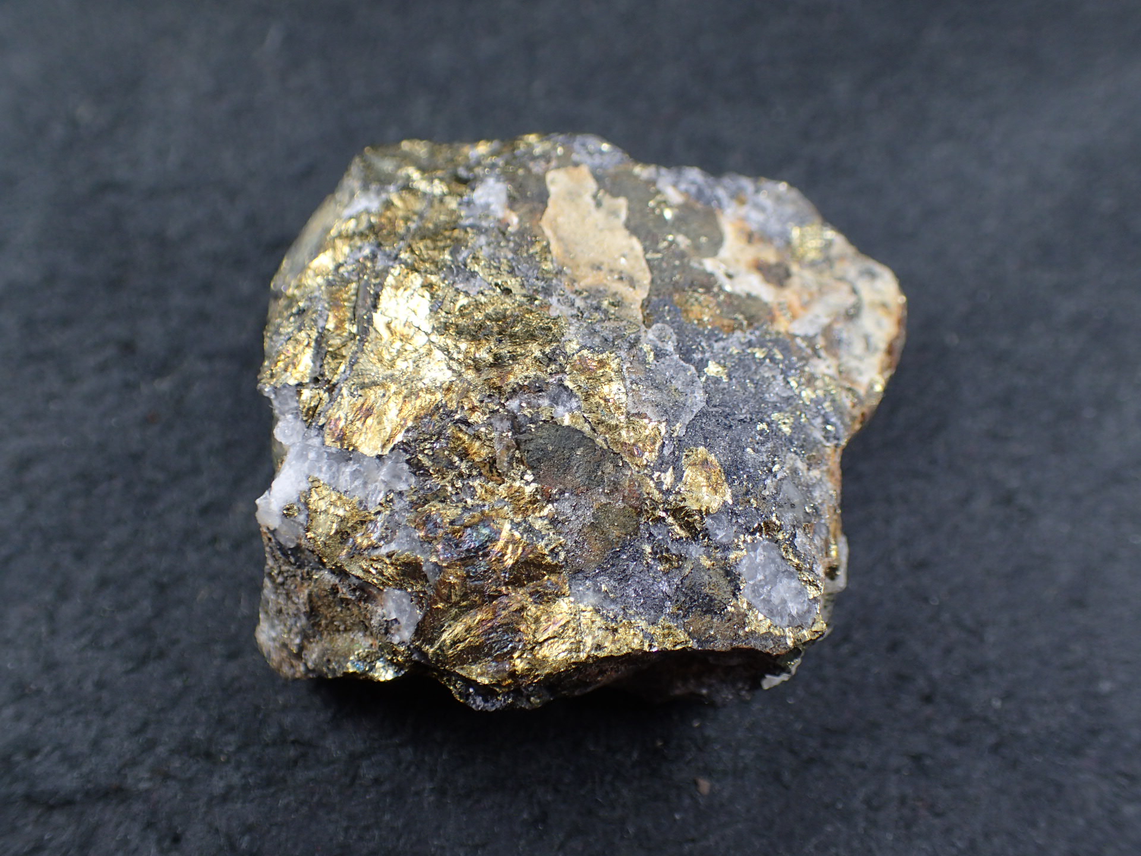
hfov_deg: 52.6
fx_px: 1154
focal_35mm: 35
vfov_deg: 40.7
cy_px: 428
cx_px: 570
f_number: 2.6
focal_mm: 6.42
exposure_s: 1/125
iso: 125
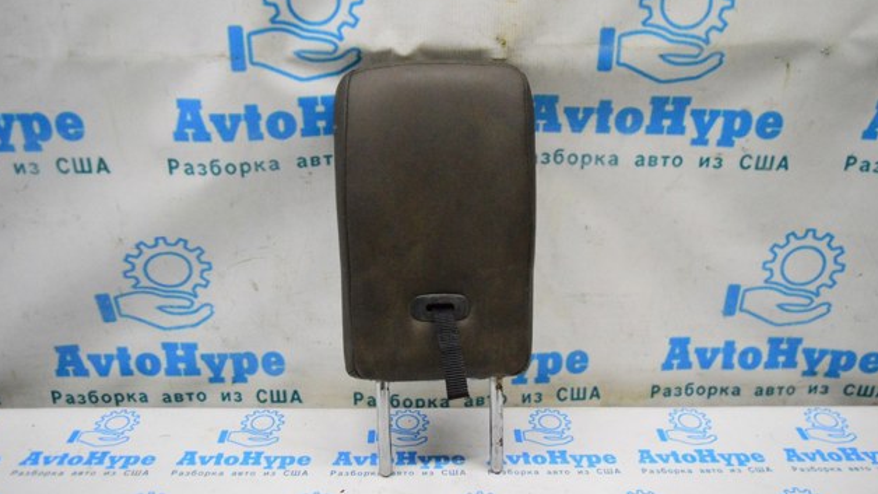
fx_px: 745
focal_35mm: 32
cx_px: 439
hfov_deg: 61.0
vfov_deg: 36.7
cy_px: 243
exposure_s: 1/800
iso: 6400
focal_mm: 20
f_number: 3.8
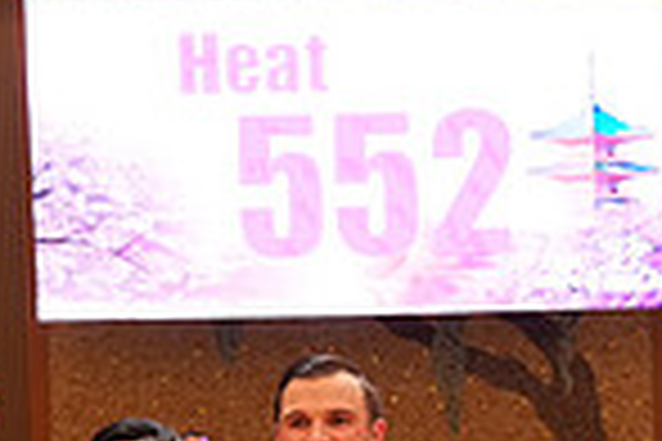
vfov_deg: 10.1
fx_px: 2390
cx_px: 518
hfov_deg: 15.7
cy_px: 704
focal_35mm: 130
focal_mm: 33
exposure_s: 1/125
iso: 3200
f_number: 4
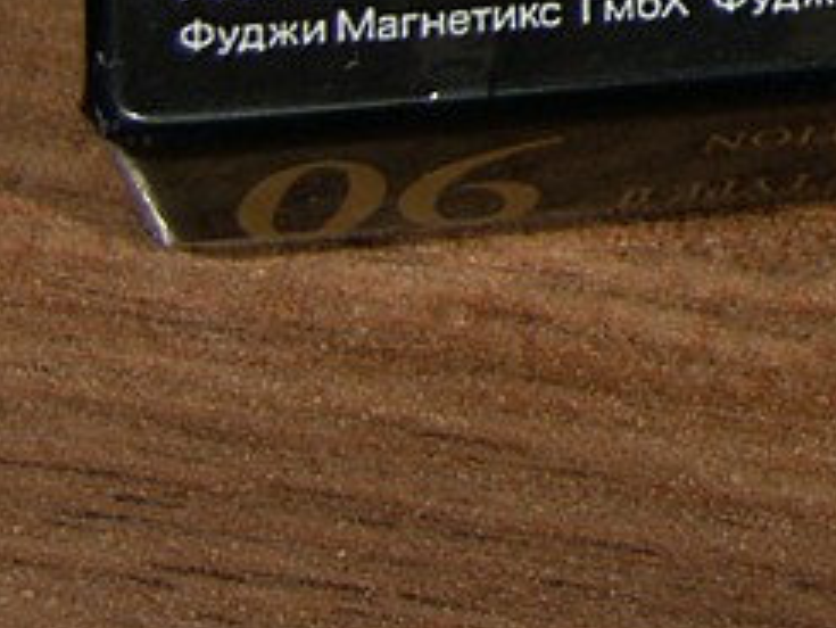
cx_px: 1484
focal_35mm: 286
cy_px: -536
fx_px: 6910
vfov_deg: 5.1
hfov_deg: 6.8
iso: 50
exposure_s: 1/60
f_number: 3.2
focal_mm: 18
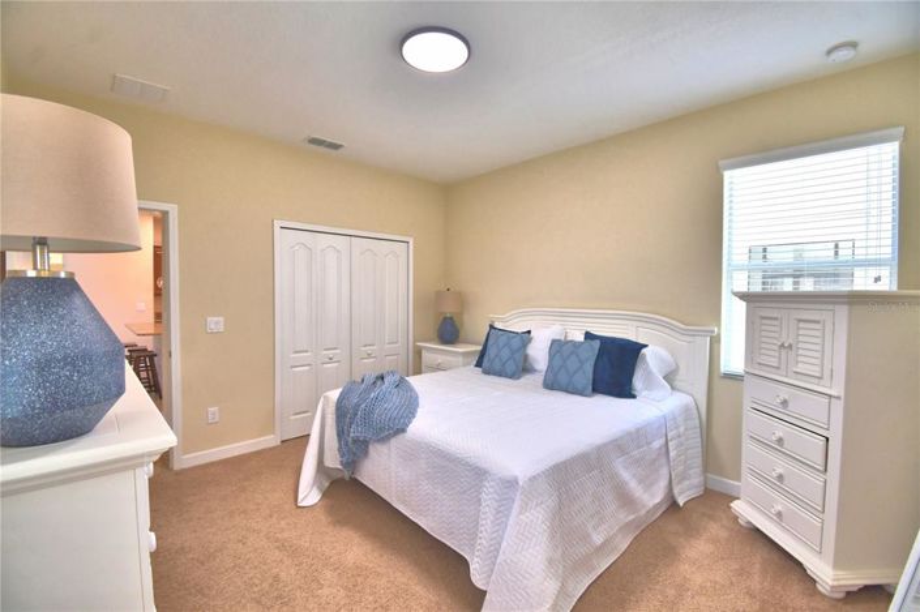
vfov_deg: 77.2
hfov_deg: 100.4
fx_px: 383
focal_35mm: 15
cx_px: 460
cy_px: 306
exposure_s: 1/100
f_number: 4.5
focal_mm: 10
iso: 400
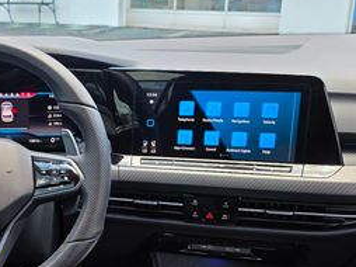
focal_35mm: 58
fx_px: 596
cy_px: 205
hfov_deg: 32.0
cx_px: 53
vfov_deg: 24.9
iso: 16
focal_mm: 6.3
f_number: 1.7
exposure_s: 1/72.1
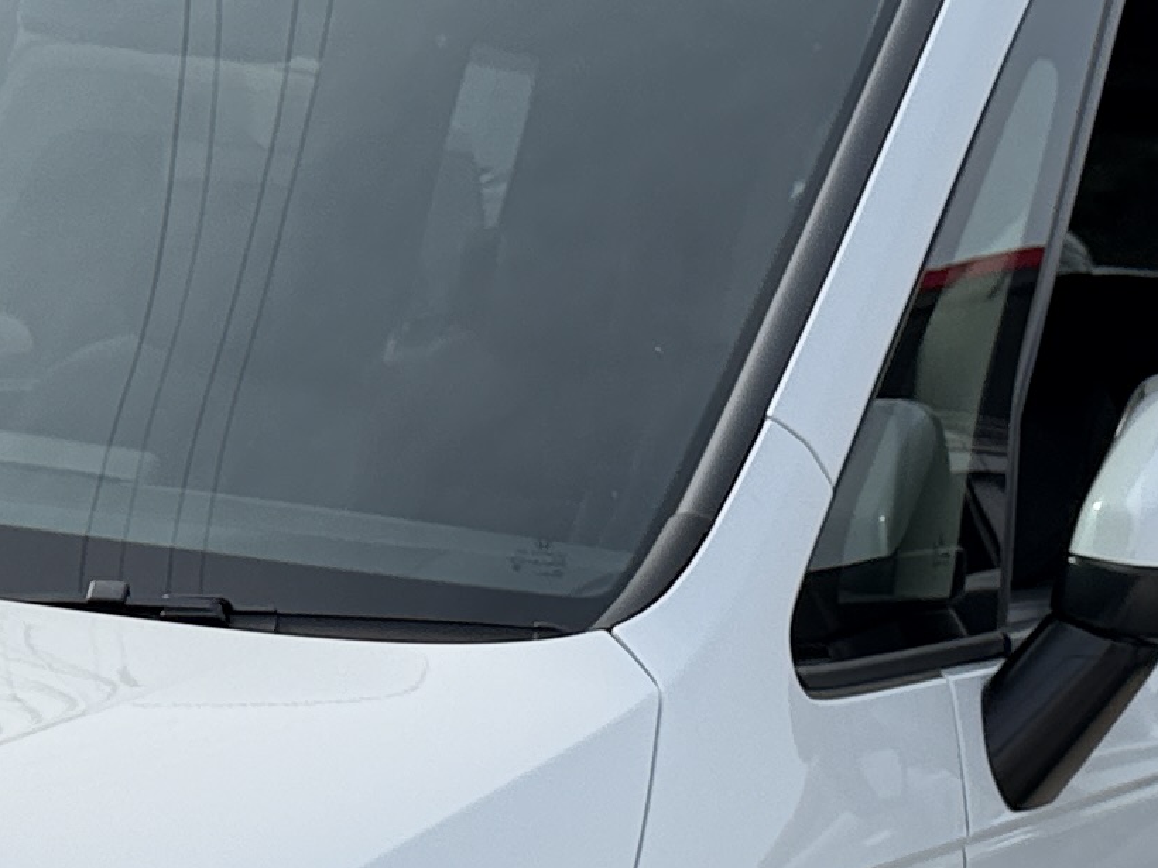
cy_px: 1186
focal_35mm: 118
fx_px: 3947
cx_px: -48
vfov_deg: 12.1
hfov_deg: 16.3
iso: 80
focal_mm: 6.76
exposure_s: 1/3953
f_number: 1.78
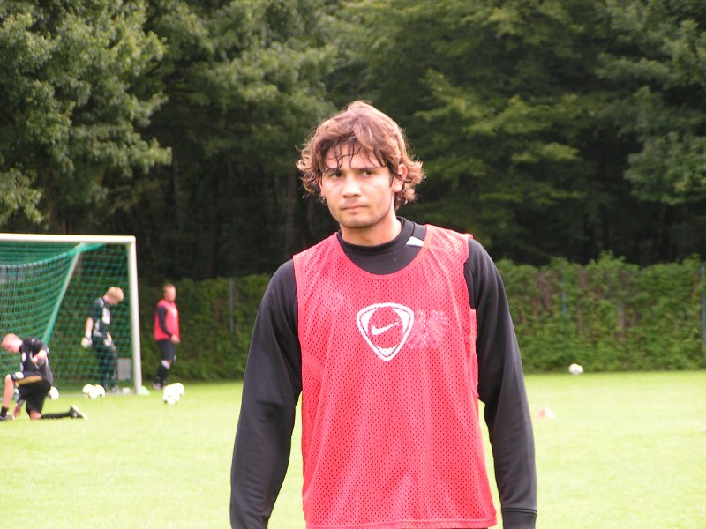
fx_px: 3834
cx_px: 353
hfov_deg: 10.5
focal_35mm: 188
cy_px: 264
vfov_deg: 7.9
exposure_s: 1/160
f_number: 3.5
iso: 80
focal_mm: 28.8
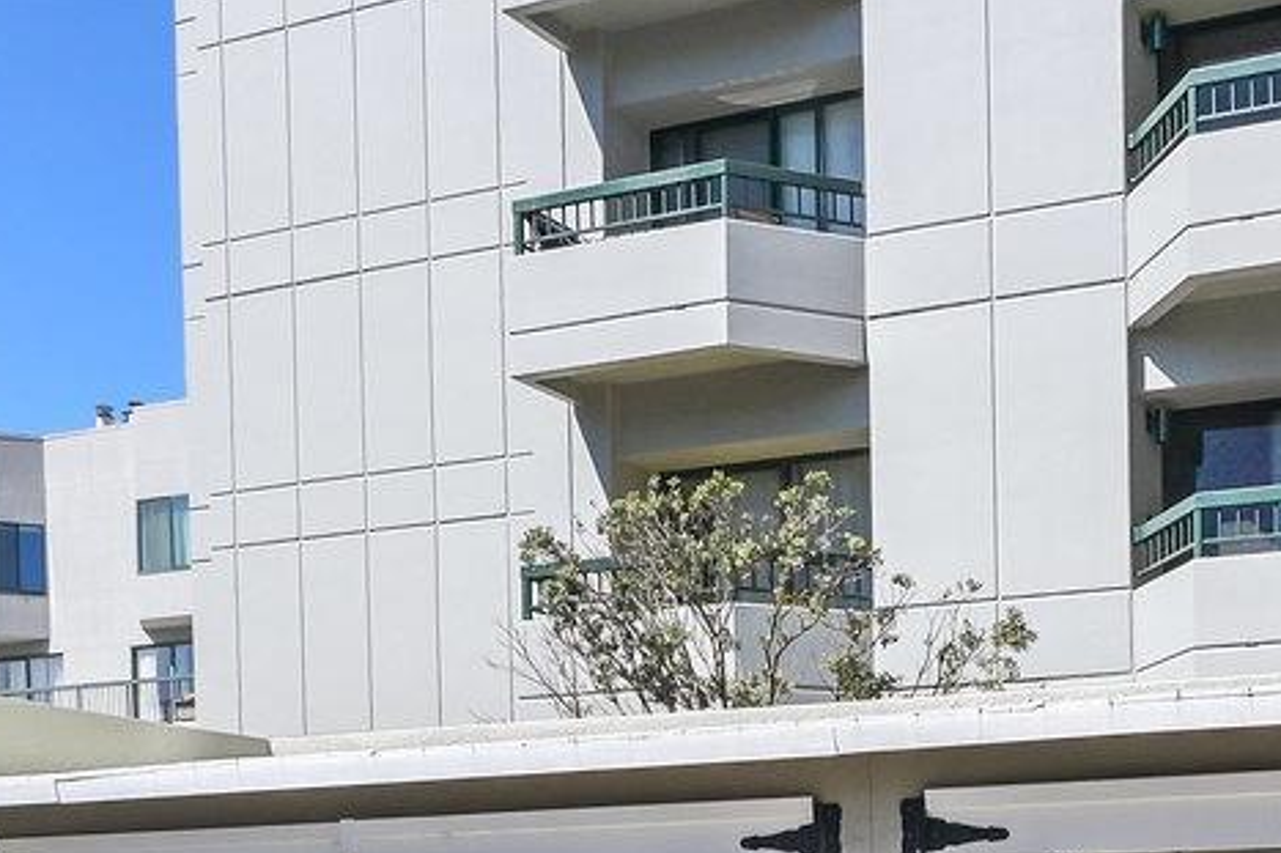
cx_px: 1127
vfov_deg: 22.6
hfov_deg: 35.0
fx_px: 1921
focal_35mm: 54
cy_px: 1086
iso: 800
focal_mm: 14
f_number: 11
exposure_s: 1/800
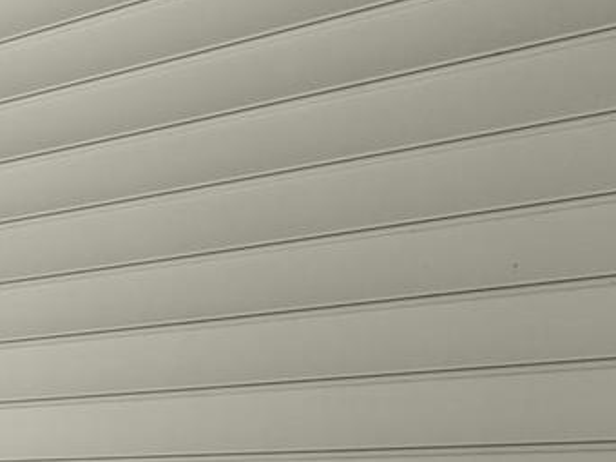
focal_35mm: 57
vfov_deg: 24.2
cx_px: -364
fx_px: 1014
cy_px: 486
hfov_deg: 24.3
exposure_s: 1/80
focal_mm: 14
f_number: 8
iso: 250
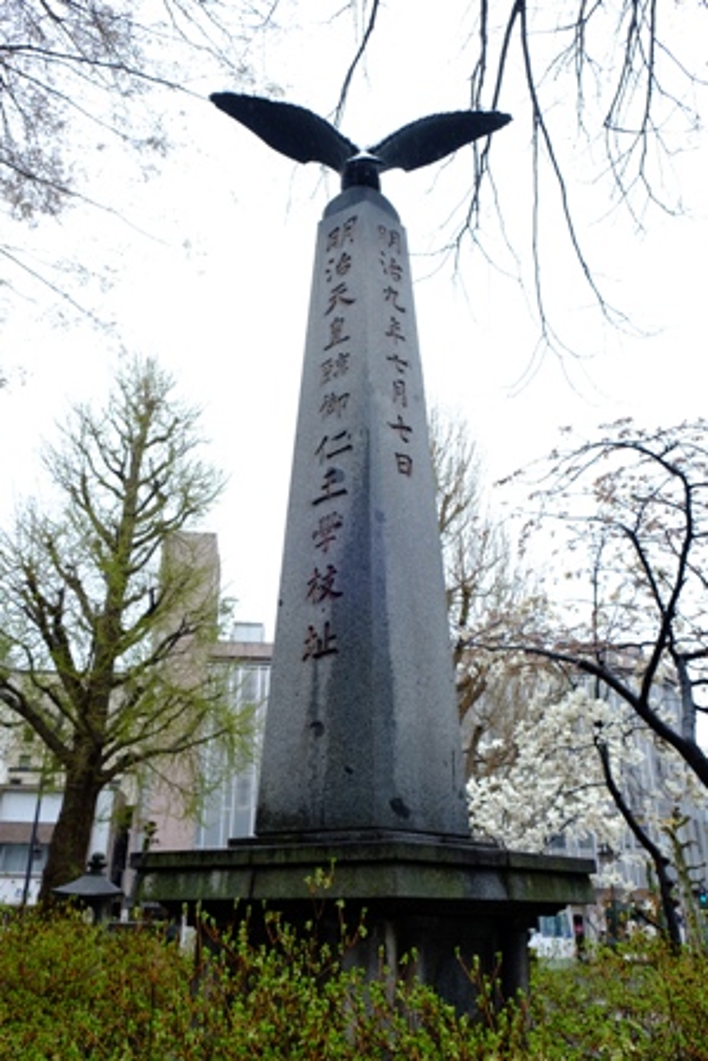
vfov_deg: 67.4
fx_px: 796
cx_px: 354
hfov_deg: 48.0
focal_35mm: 27
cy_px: 530
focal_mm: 18
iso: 200
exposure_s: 1/100
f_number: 5.6
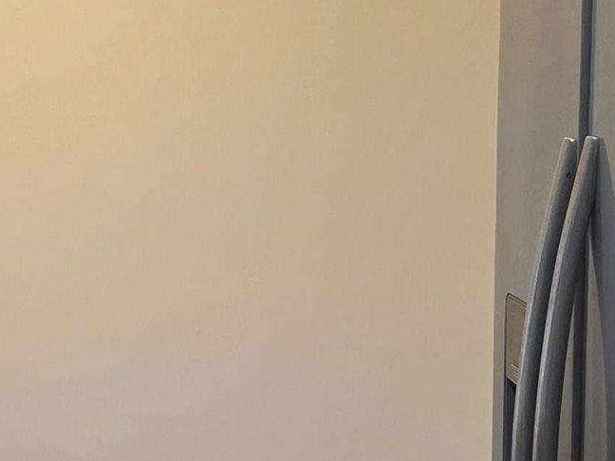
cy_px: 151
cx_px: -49
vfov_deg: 13.6
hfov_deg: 17.5
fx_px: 1937
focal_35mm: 109
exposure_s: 1/120
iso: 200
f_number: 1.7
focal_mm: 6.3
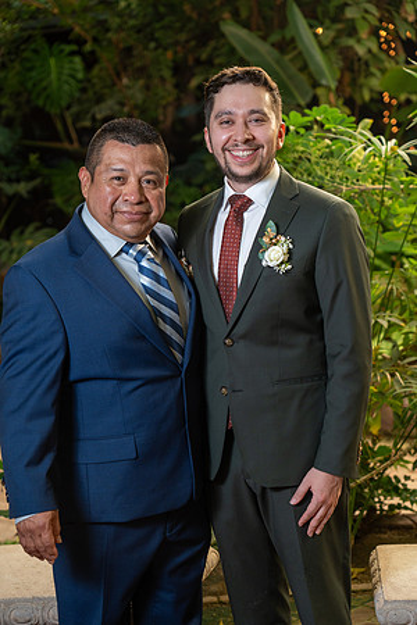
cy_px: 312
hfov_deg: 18.7
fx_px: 1268
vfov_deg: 27.7
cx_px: 208
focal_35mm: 73
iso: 500
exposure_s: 1/200
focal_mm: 73
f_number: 4
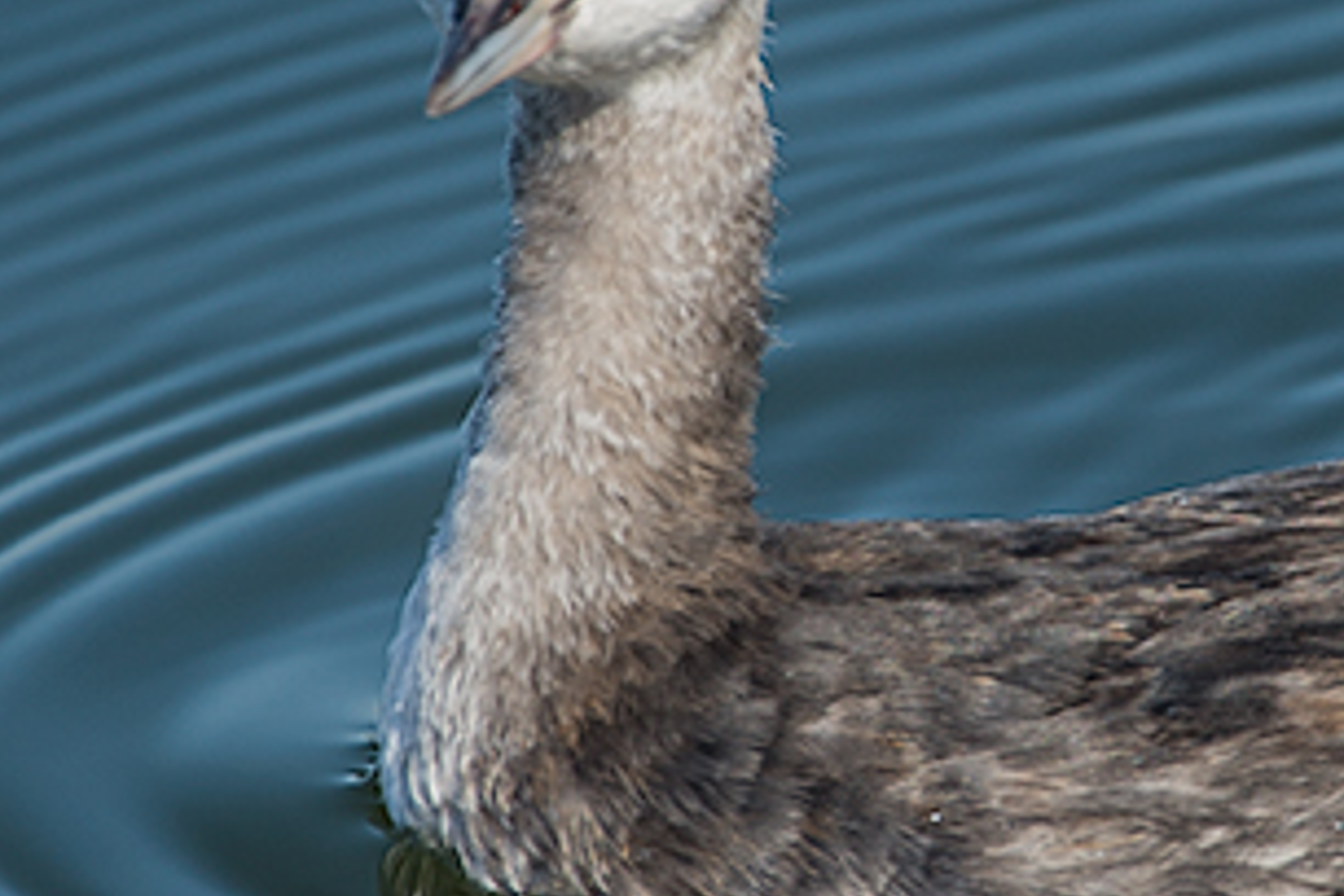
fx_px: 124422
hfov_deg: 0.6
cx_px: 1045
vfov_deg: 0.4
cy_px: 389
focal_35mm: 3333
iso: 125
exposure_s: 1/250
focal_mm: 850
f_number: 8
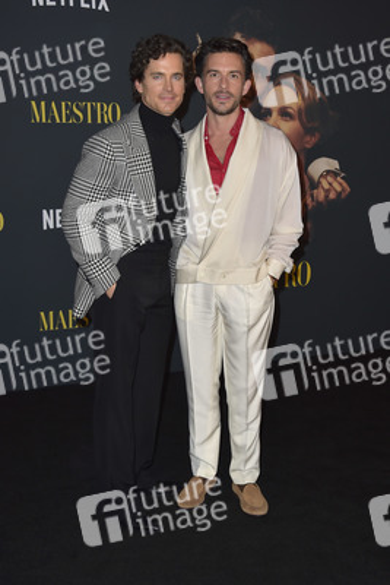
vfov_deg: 36.2
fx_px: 893
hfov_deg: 24.6
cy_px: 292
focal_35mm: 55
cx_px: 195
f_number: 6.3
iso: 320
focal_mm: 55
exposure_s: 1/250
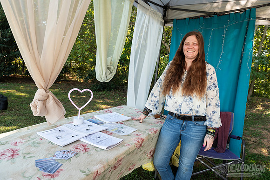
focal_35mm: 24
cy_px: 90
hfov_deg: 73.7
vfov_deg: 53.2
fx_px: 180
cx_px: 135
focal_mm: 24
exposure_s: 1/125
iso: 200
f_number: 4.5
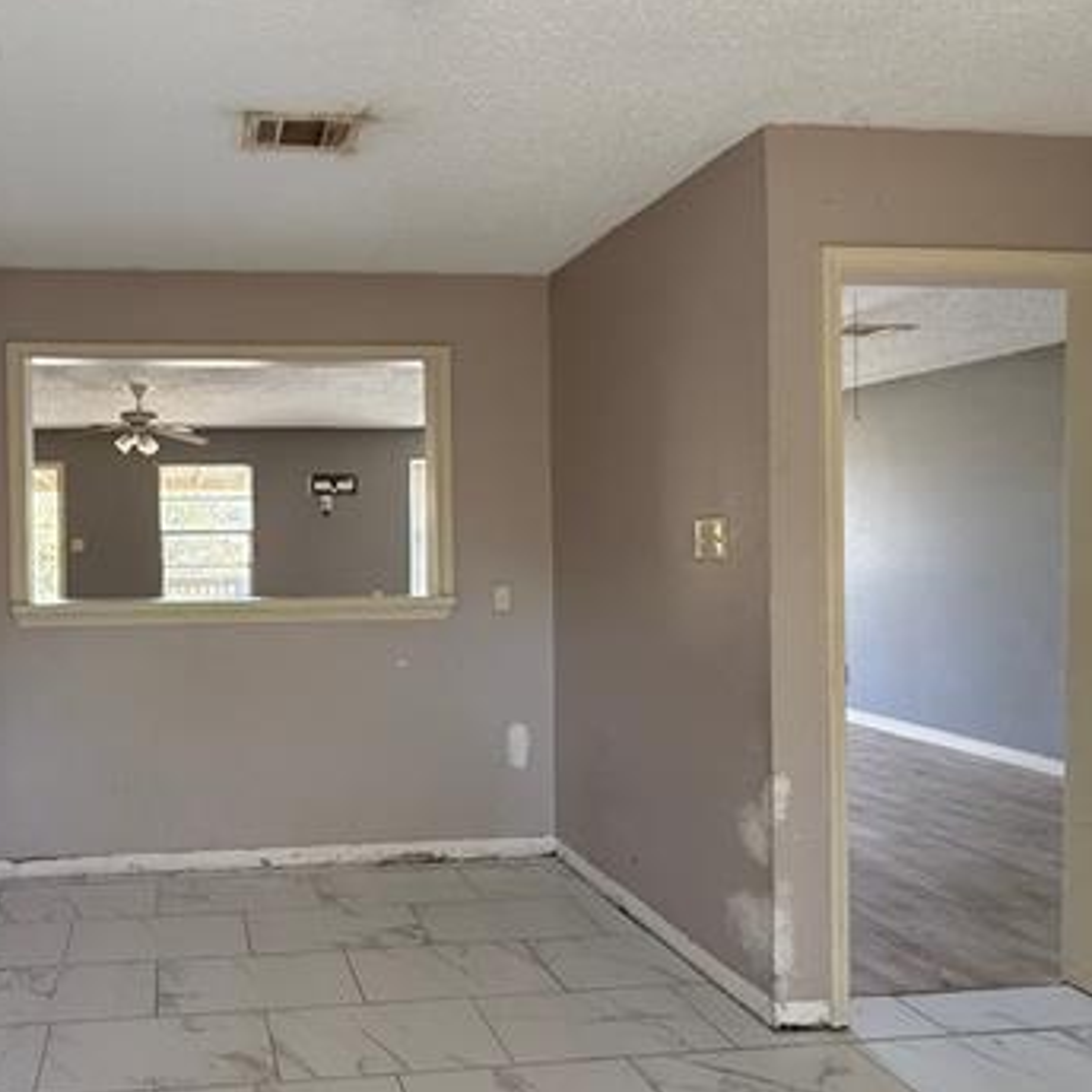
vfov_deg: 67.3
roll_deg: +1.1
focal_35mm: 23
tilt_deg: -0.8
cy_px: 543
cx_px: 235
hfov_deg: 62.2
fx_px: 821
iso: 250
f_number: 2.2
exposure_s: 1/99
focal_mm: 2.22
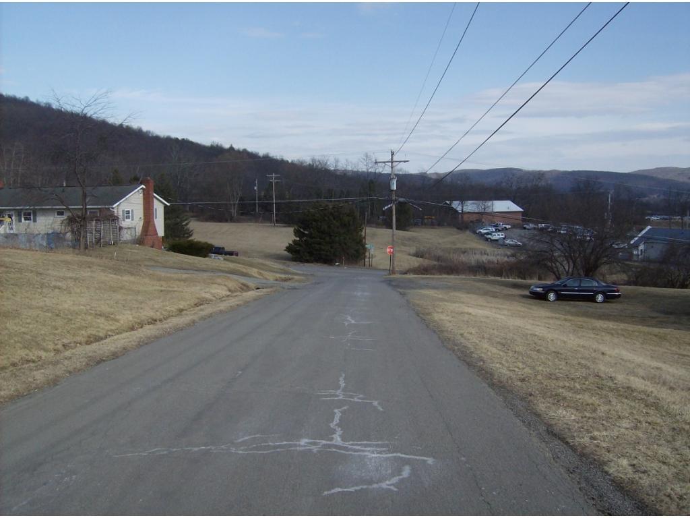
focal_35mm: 36
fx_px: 718
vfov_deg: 39.7
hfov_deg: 51.4
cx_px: 345
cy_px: 259
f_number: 4.7
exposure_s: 1/727
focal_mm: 6
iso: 100
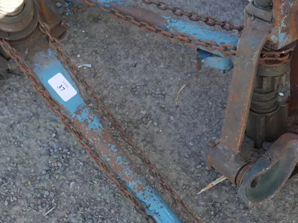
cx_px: 176
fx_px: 508
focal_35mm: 59
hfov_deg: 32.6
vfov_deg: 24.8
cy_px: 116
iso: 200
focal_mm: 16
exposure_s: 1/125
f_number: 4.5
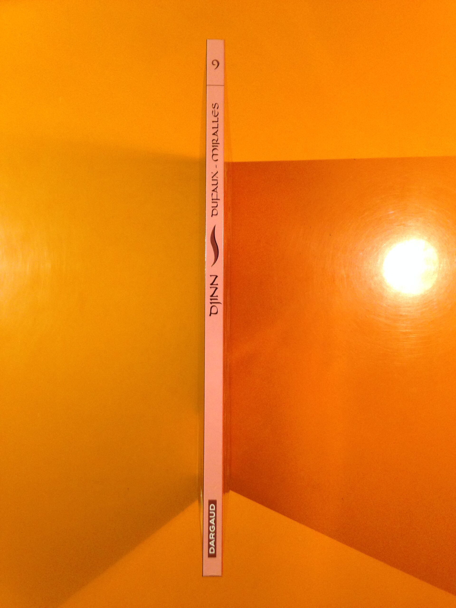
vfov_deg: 55.4
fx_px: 580
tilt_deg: -84.8
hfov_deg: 42.9
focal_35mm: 33
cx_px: 228
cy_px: 304
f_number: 2.4
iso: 160
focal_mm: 4.12
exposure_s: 1/20
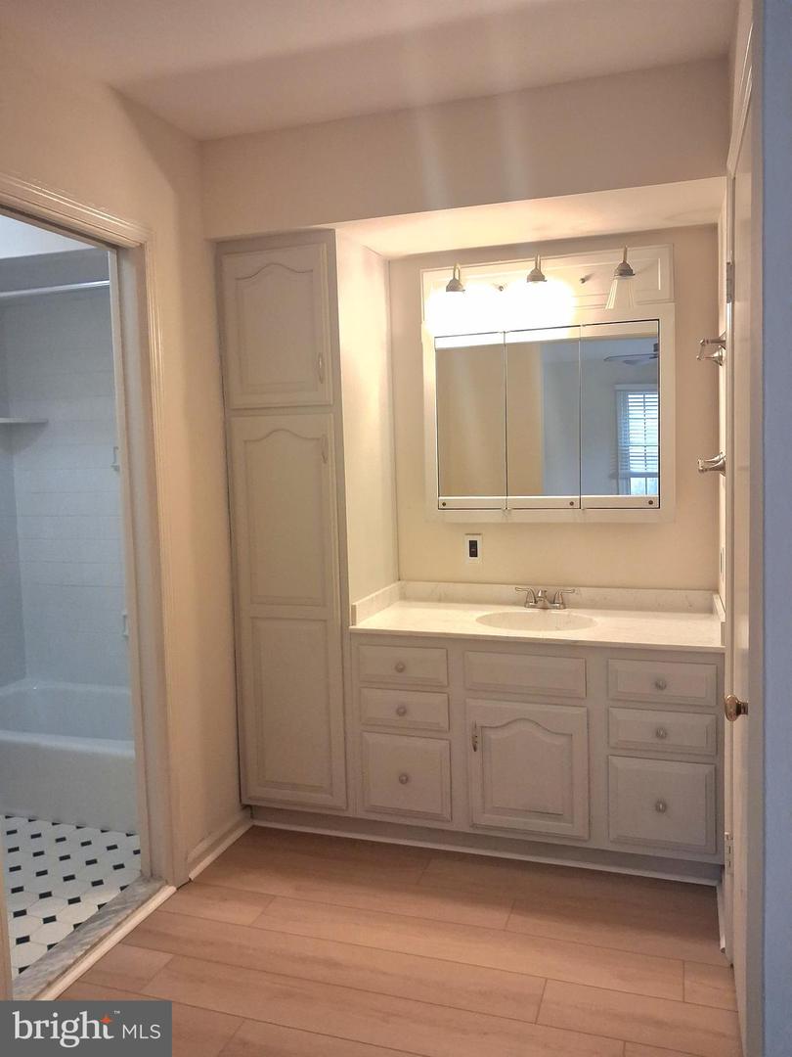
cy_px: 528
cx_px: 396
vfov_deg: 65.3
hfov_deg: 51.4
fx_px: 824
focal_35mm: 27
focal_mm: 4
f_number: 1.8
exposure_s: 1/120
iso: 320
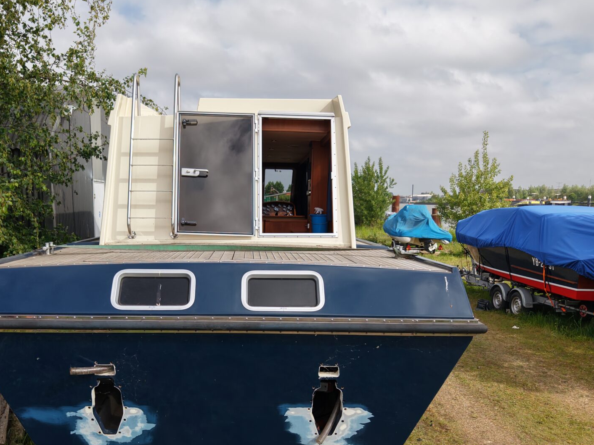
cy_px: 278
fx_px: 583
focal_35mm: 34
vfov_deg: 41.5
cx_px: 244
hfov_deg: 53.7
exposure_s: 1/60
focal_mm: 8.67
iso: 100
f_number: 1.8
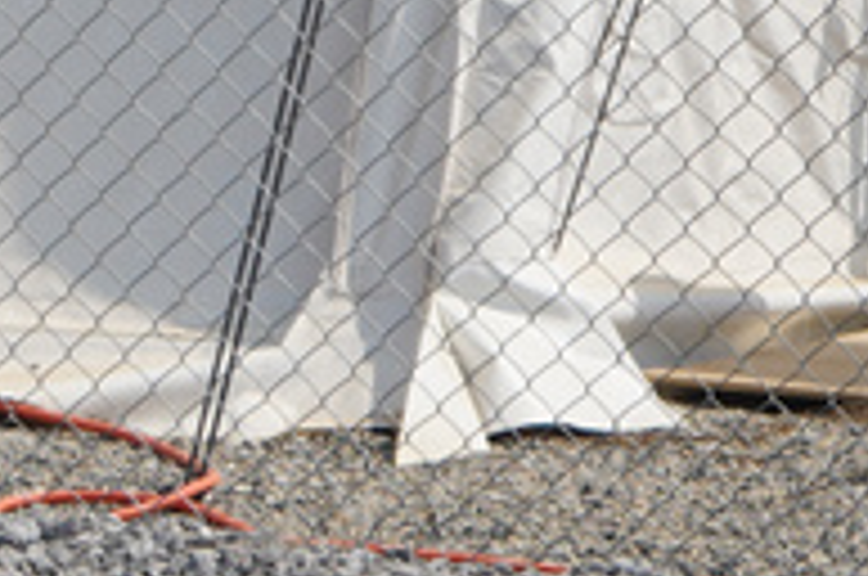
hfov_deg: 5.4
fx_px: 8954
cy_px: 225
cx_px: -1142
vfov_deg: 3.7
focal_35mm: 372
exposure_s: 1/640
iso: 100
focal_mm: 70
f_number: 5.6
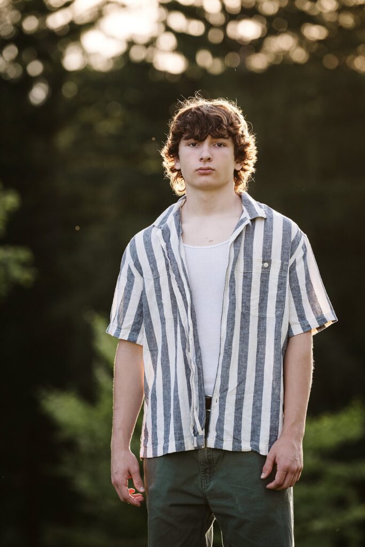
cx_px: 182
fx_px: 2660
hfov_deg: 7.8
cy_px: 274
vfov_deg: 11.7
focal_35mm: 175
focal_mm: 175
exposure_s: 1/640
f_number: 4
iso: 400
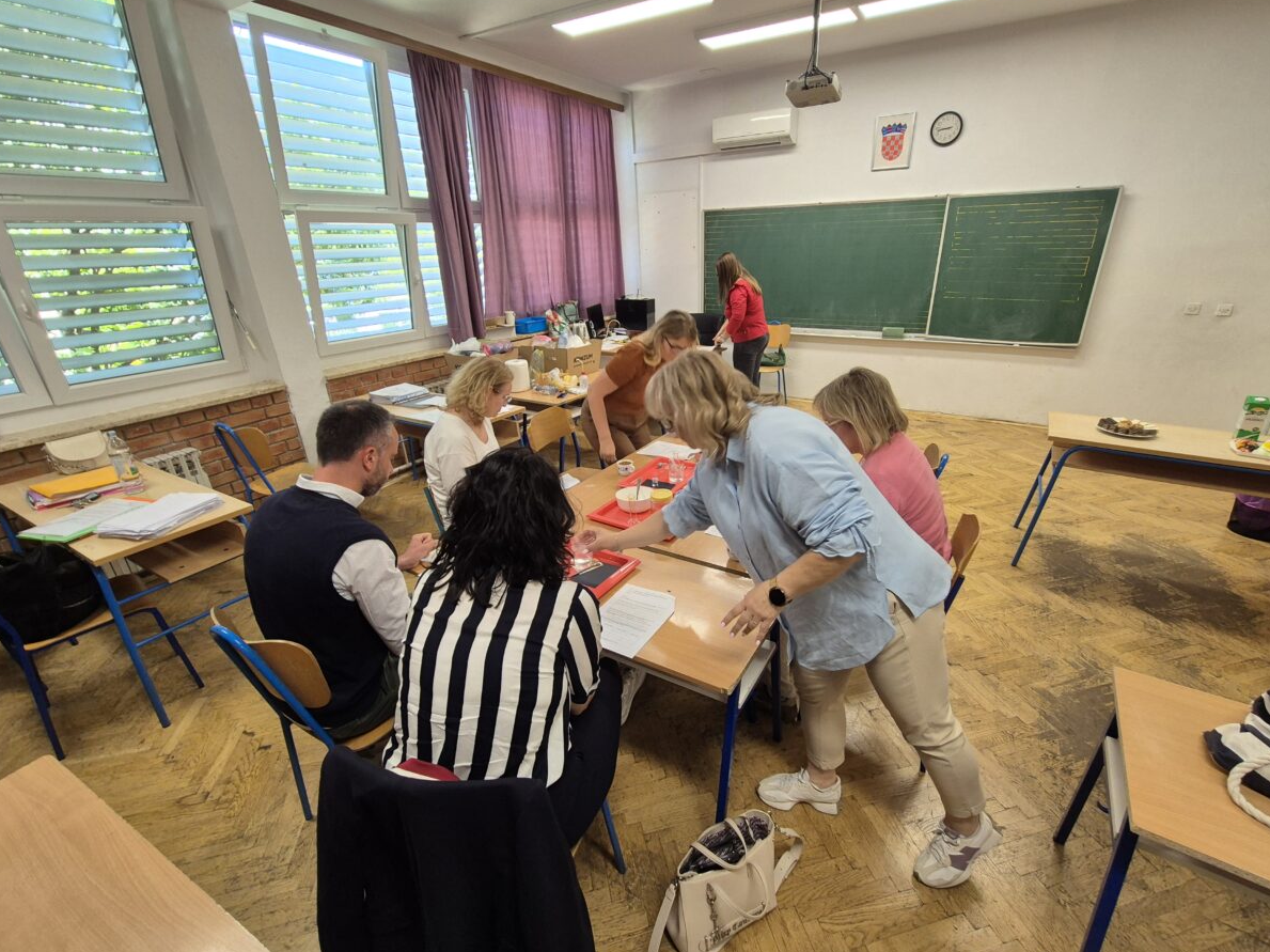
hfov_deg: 102.0
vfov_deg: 85.6
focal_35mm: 14
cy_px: 463
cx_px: 661
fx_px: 513
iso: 160
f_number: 2.2
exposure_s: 1/50
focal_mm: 2.2
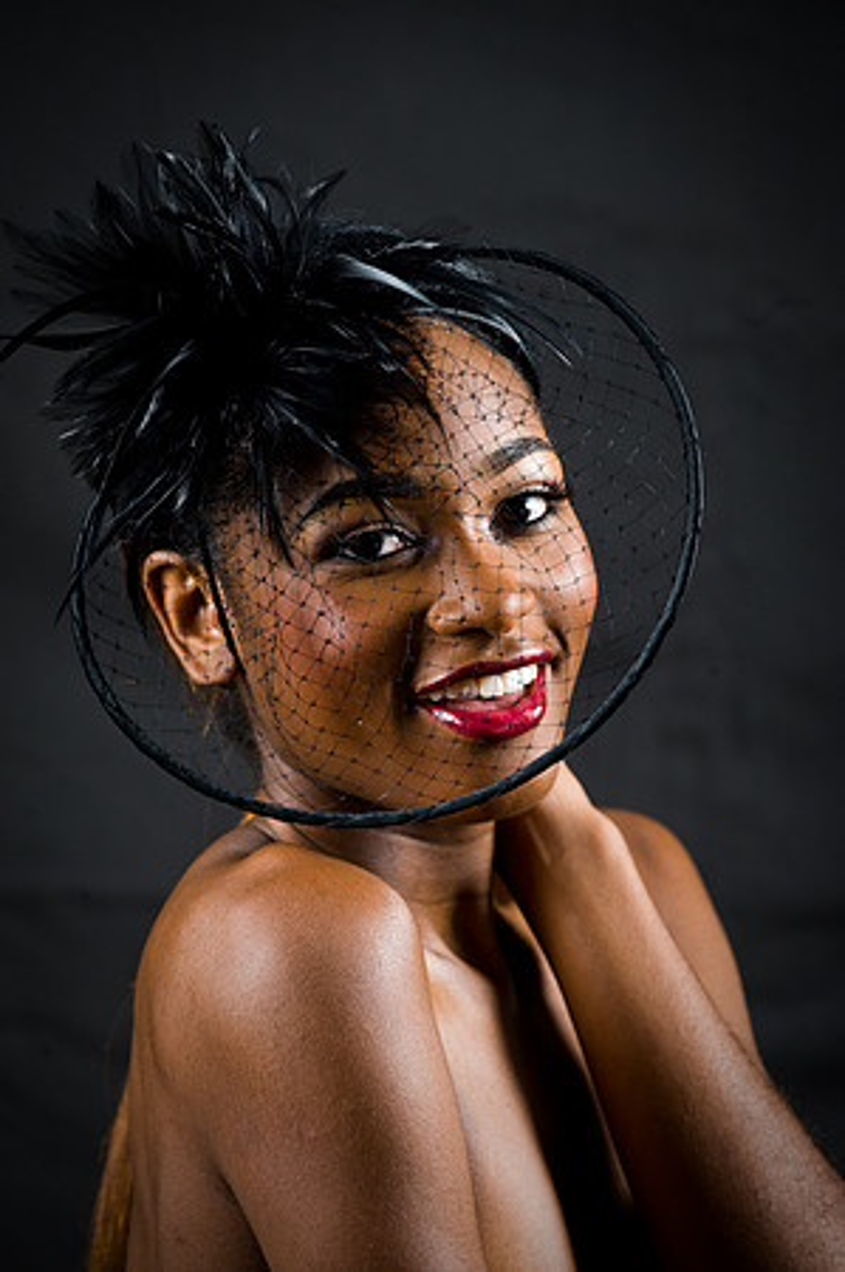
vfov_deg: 10.3
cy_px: 636
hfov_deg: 6.9
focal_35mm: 200
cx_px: 422
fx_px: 7057
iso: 320
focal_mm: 200
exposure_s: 1/125
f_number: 5.6
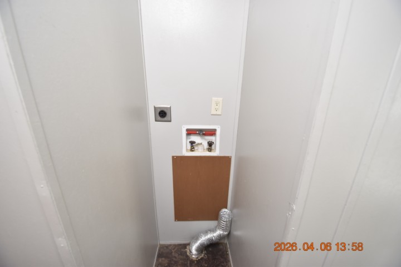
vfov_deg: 77.3
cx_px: 200
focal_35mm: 15
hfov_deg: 100.4
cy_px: 134
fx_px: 167
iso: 800
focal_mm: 10
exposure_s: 1/30
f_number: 3.5
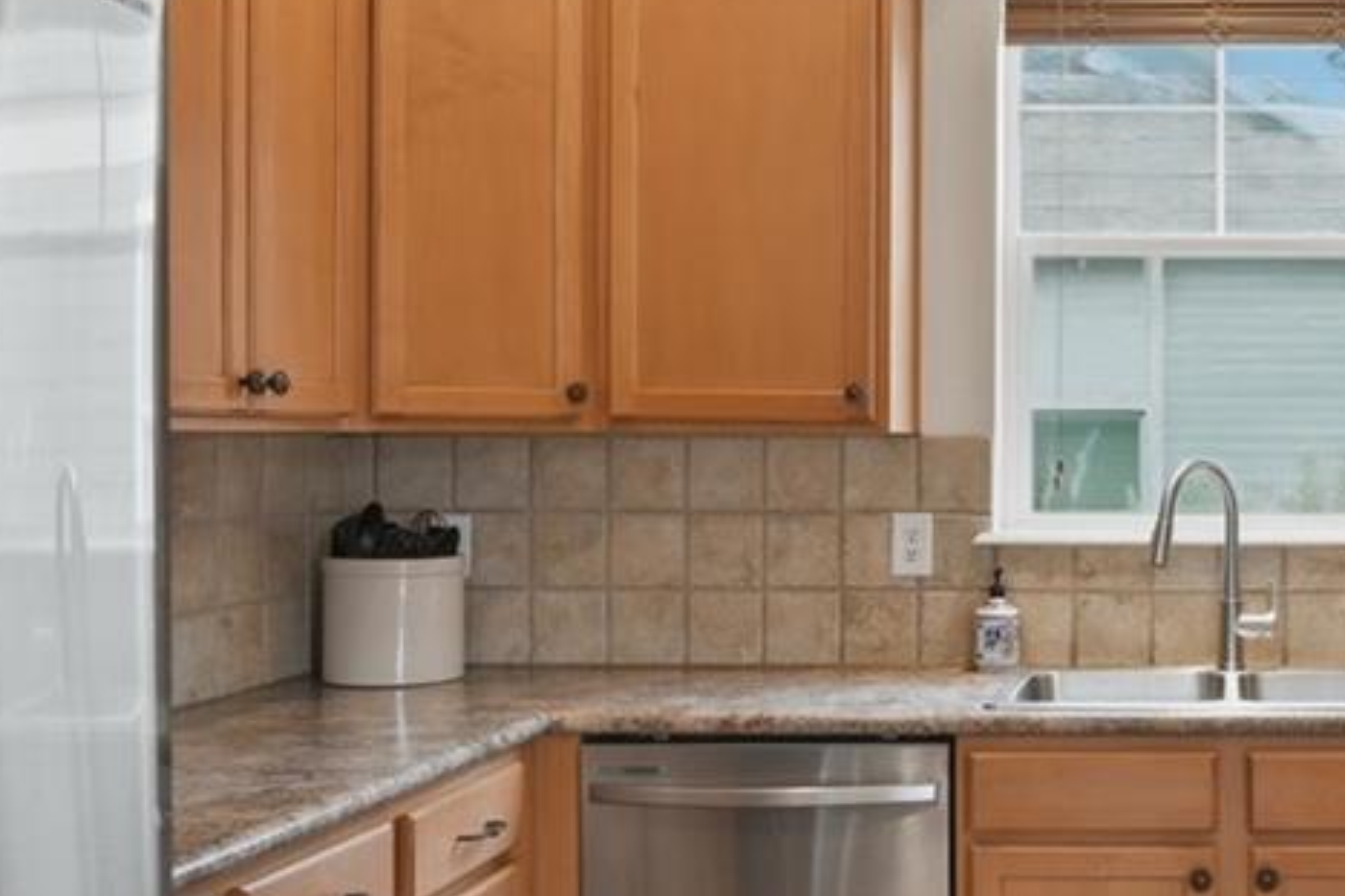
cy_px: 435
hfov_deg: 38.2
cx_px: 1224
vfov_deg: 28.1
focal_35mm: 48
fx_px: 1793
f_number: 11
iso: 320
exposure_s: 1/8
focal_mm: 14
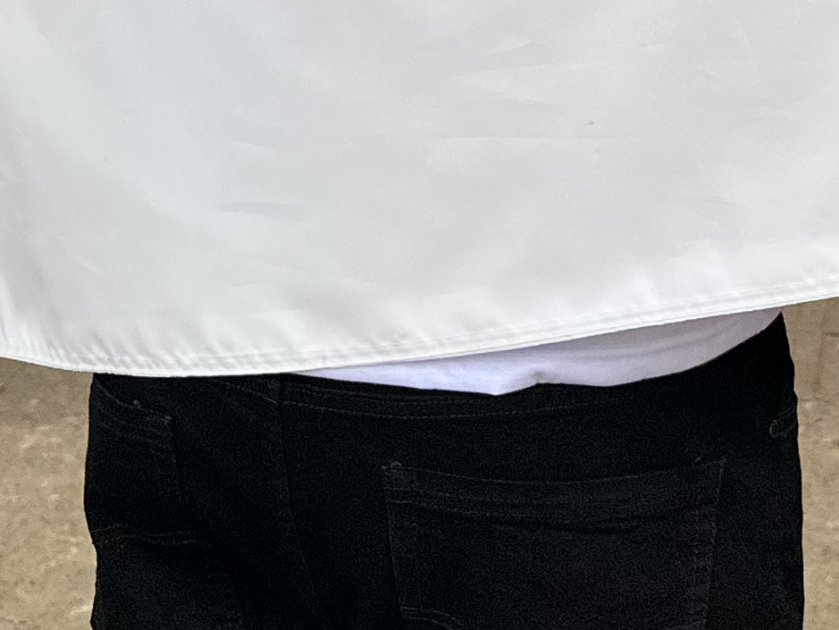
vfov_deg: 13.1
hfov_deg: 18.8
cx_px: 734
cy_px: -467
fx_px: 2497
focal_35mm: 103
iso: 80
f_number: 1.78
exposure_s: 1/1339
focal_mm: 6.86
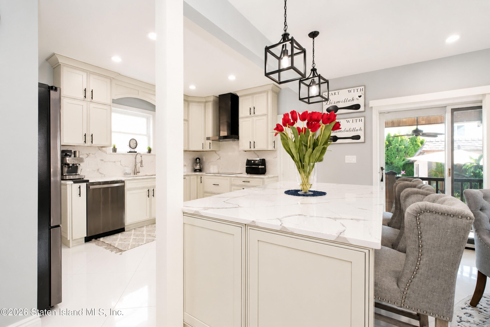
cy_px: 164
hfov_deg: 100.4
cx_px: 245
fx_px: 204
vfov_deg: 77.3
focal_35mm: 15
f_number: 9
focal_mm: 10
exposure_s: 1/80
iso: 2000
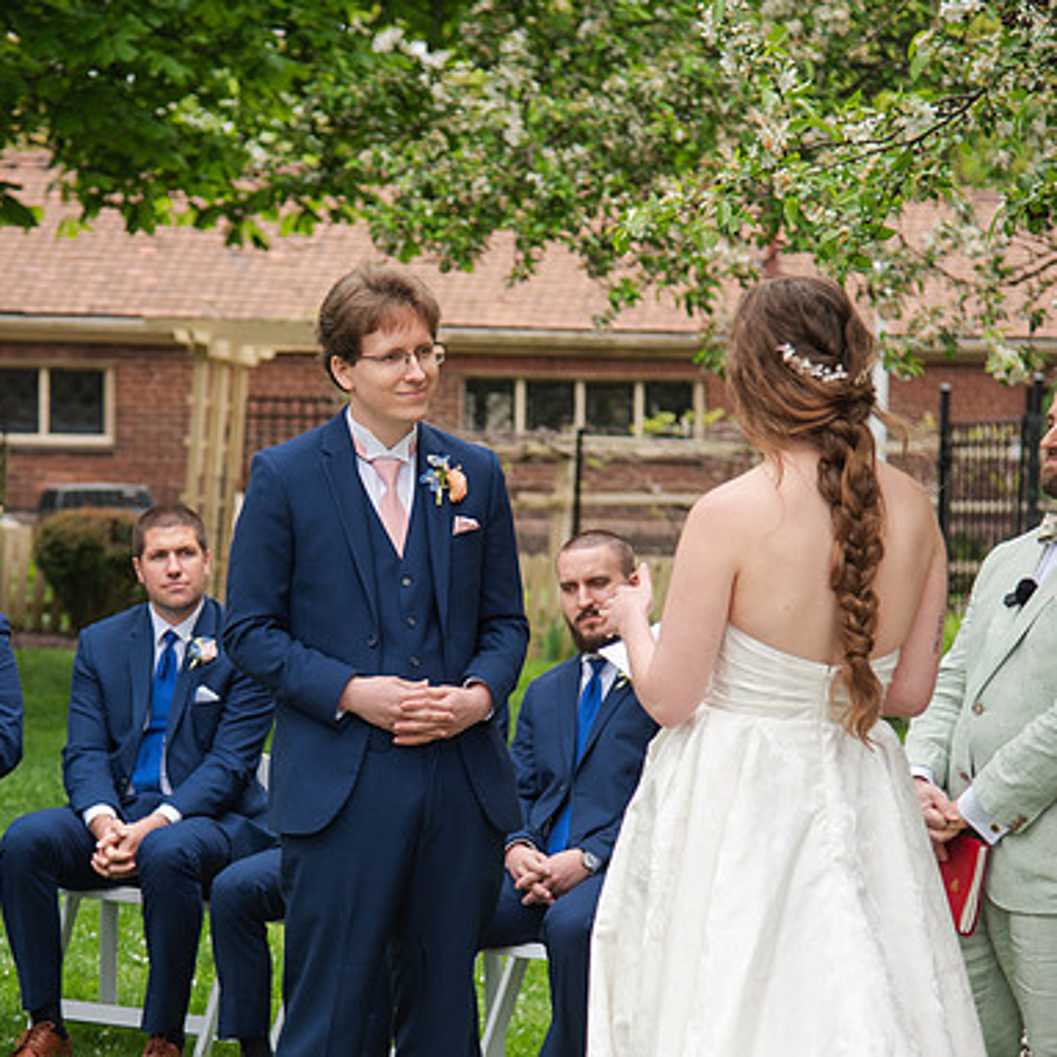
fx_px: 4698
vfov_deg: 12.8
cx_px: 381
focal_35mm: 136
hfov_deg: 12.8
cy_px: 668
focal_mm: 82
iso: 125
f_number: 4
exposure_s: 1/400
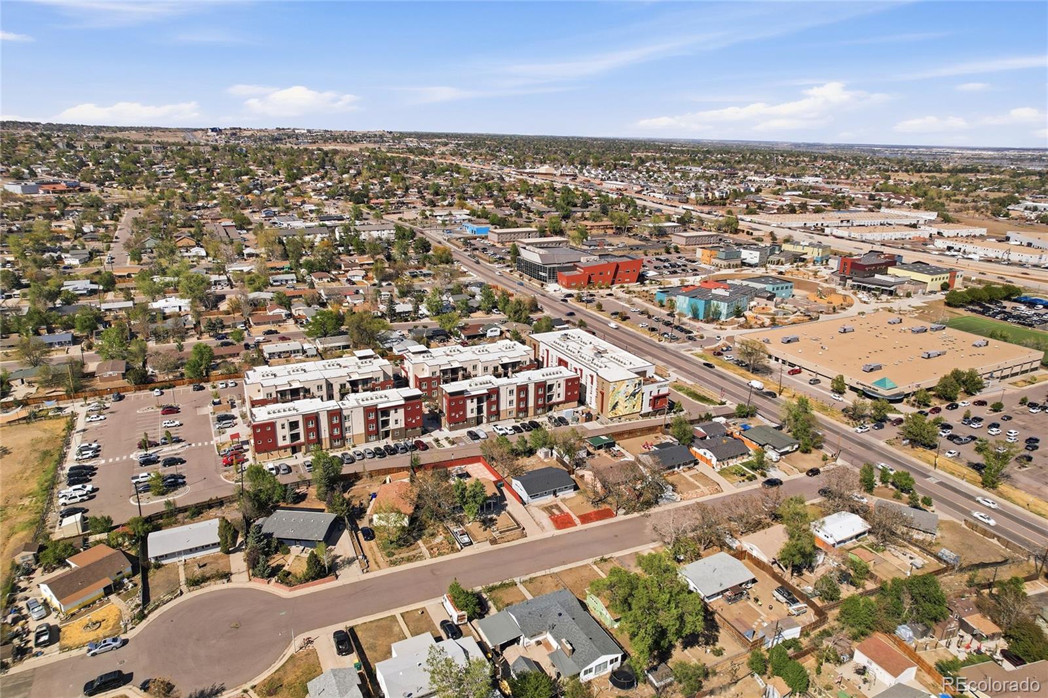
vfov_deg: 57.2
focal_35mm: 22
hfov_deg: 78.6
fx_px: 640
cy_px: 349
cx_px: 524
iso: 100
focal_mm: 8.4
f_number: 2.8
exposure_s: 1/160
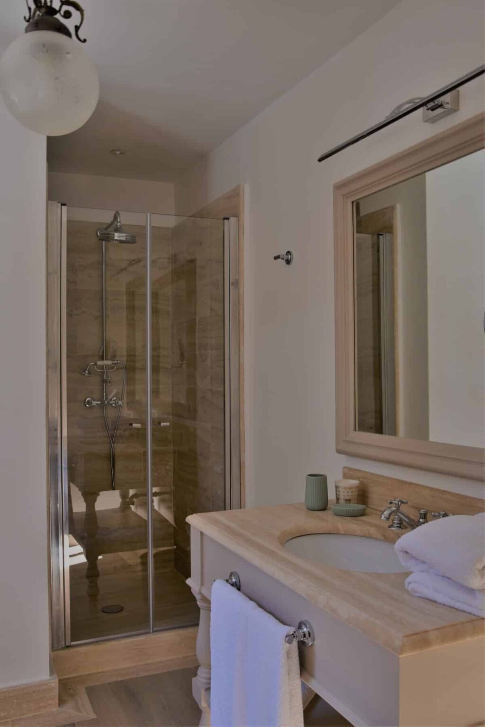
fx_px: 637
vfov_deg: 59.5
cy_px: 364
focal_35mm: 32
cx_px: 242
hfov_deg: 41.7
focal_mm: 21
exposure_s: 1/50
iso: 125
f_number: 3.8
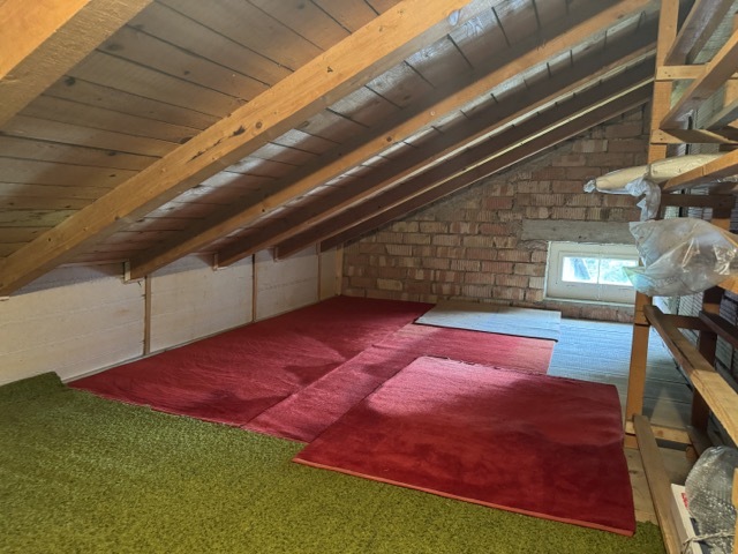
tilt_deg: -5.8
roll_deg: -1.7
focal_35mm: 24
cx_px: 369
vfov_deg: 56.8
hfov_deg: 71.6
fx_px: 512
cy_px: 277
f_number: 1.78
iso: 640
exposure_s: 1/33
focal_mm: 6.76
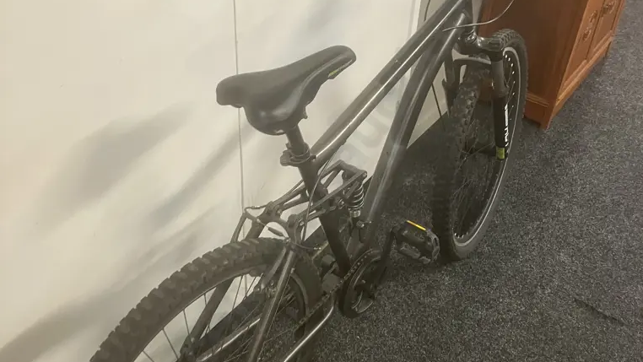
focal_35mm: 41
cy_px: 192
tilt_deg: -38.2
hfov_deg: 49.4
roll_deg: -3.4
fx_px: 699
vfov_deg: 29.0
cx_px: 323
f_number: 1.8
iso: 200
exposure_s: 1/50
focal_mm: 3.99
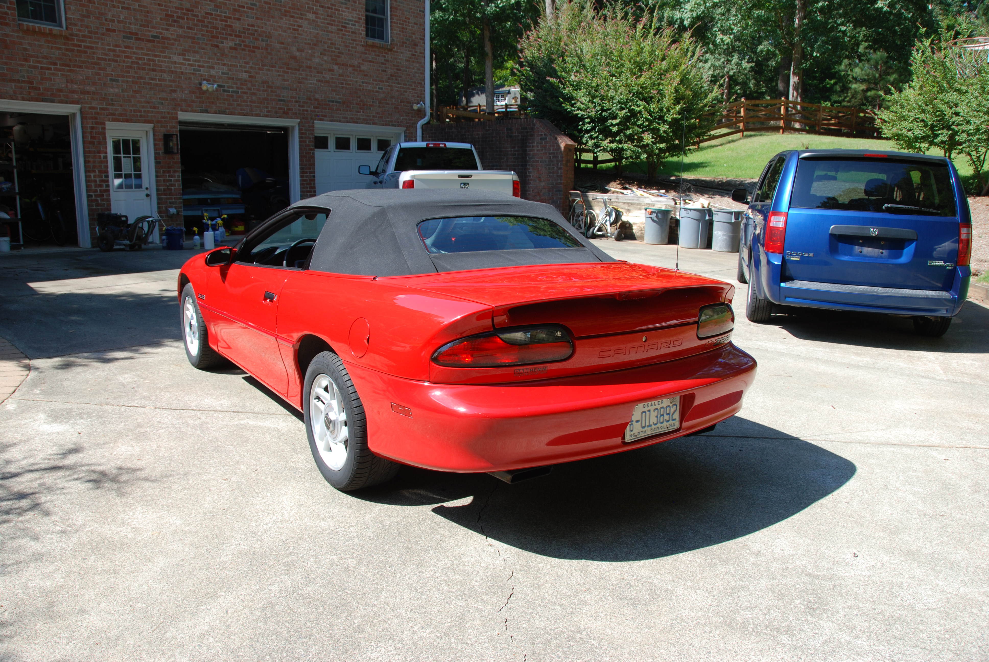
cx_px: 494
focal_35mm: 27
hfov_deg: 67.3
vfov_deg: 48.0
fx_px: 743
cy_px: 331
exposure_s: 1/160
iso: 100
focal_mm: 18
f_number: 6.3
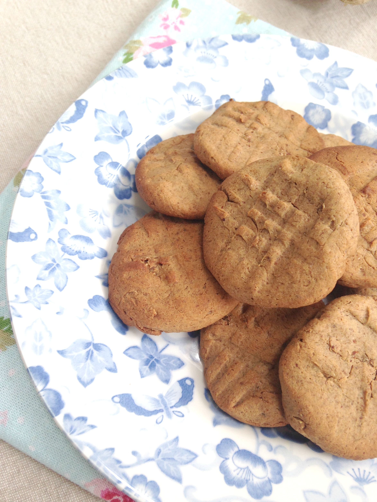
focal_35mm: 33
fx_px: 479
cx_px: 188
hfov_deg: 42.9
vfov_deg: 55.4
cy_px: 251
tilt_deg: -68.6
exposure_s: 1/40
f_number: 2.4
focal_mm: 4.12
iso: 50
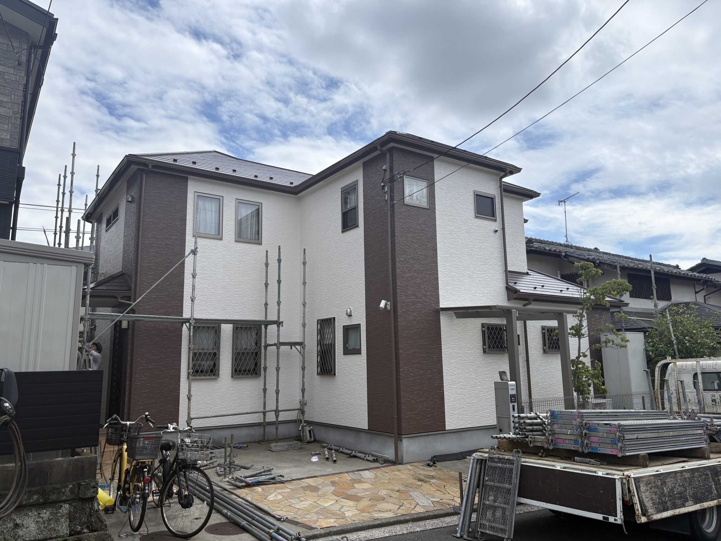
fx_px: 542
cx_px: 360
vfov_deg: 53.1
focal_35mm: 26
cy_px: 270
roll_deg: +1.9
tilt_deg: +11.5
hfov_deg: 67.3
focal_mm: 5.96
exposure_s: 1/4950
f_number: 1.6
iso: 50
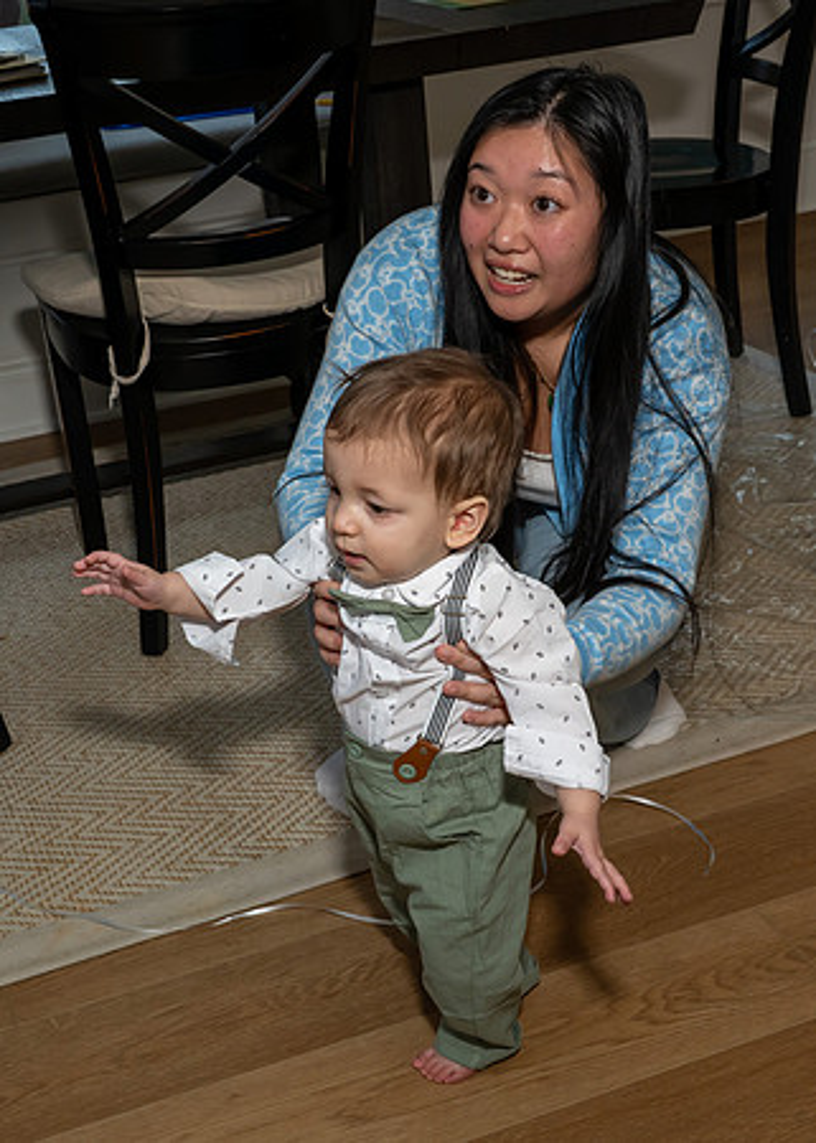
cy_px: 609
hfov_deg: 26.9
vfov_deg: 37.1
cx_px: 384
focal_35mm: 53
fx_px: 1705
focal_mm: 30
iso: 640
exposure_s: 1/250
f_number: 8
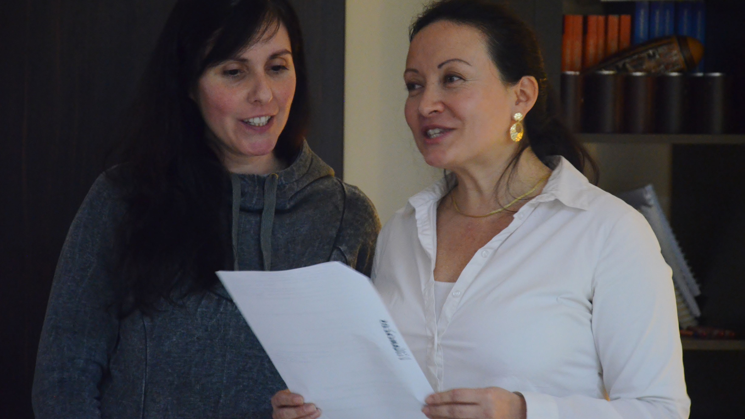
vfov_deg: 7.3
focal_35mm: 166
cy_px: 208
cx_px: 372
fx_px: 3270
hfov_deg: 13.0
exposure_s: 1/15
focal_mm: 105
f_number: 5.6
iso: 3200
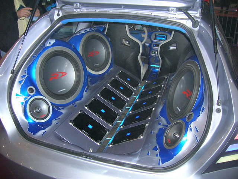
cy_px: 90
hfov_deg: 54.0
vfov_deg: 41.8
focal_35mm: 34
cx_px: 119
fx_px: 234
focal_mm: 5.7
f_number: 2.9
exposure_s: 1/60.1
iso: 123
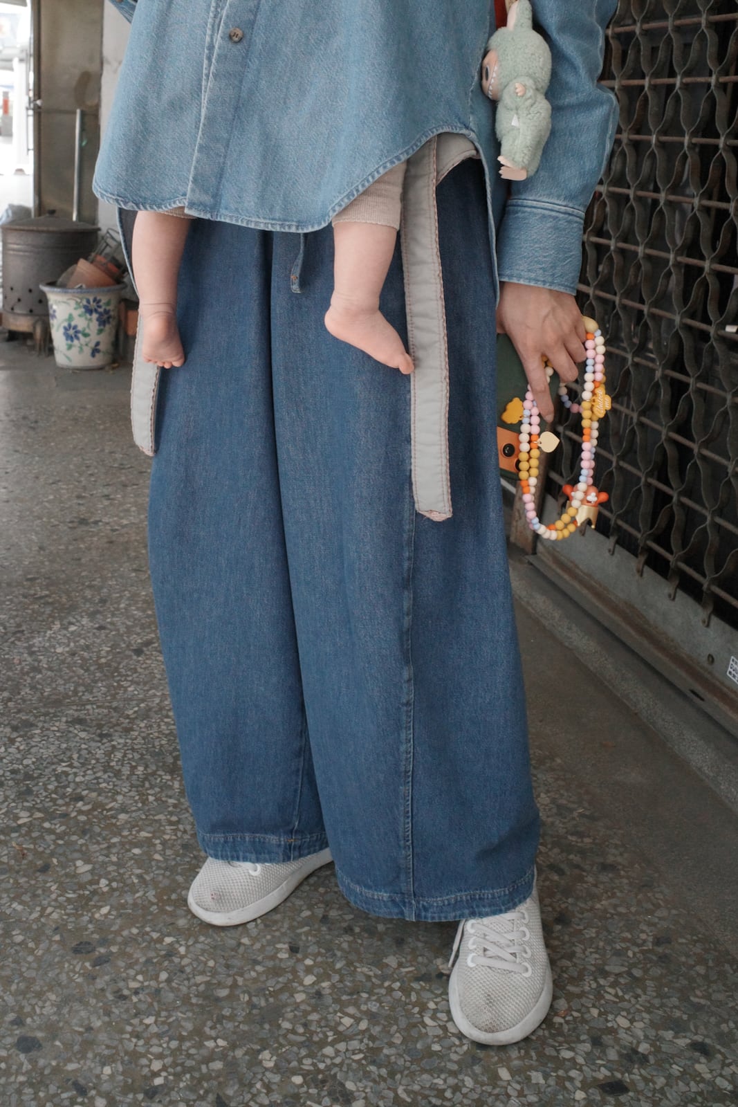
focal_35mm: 28
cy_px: 554
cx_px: 369
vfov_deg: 65.5
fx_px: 861
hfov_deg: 46.4
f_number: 4.5
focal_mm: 18.3
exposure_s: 1/320
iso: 1600
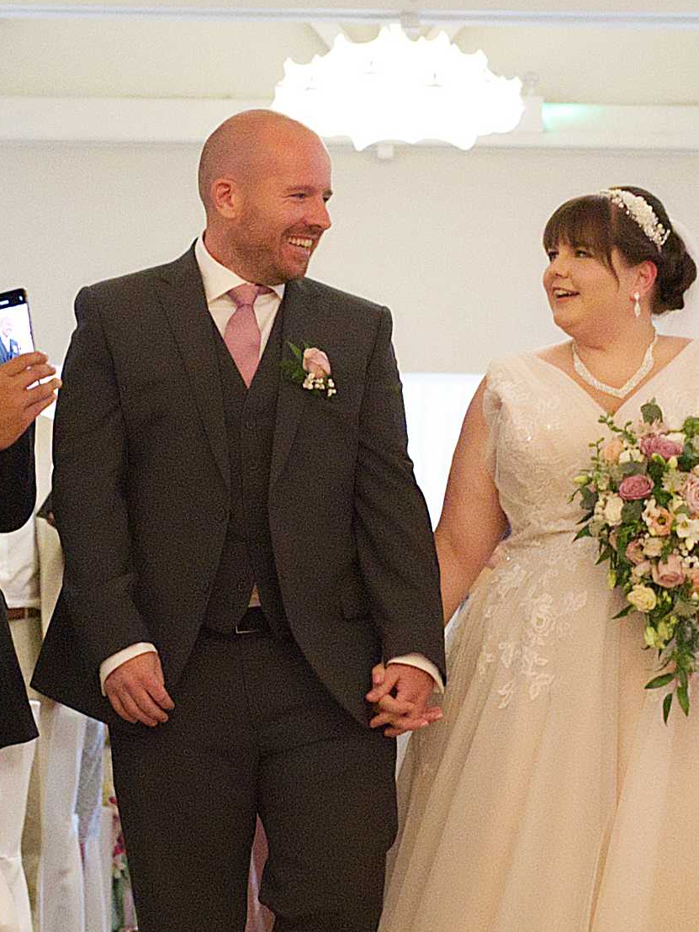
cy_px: 441
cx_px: 441
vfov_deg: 25.7
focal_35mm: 76
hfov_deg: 19.3
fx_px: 2046
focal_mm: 35
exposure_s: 1/160
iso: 8000
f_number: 3.5
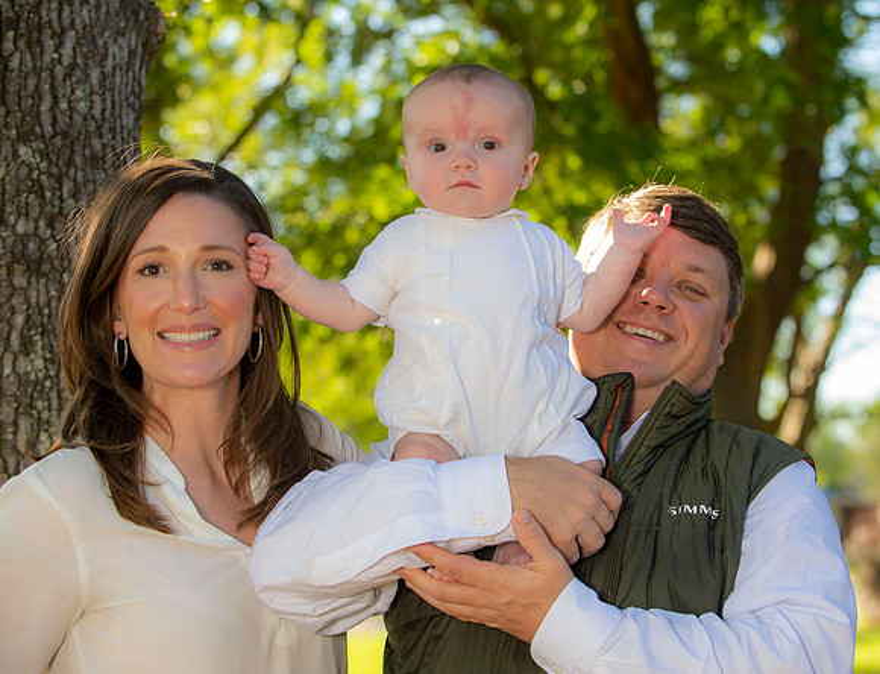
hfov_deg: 23.6
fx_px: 2106
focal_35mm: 82
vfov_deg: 18.2
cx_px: 500
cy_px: 337
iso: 250
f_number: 6.3
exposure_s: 1/250
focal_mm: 75
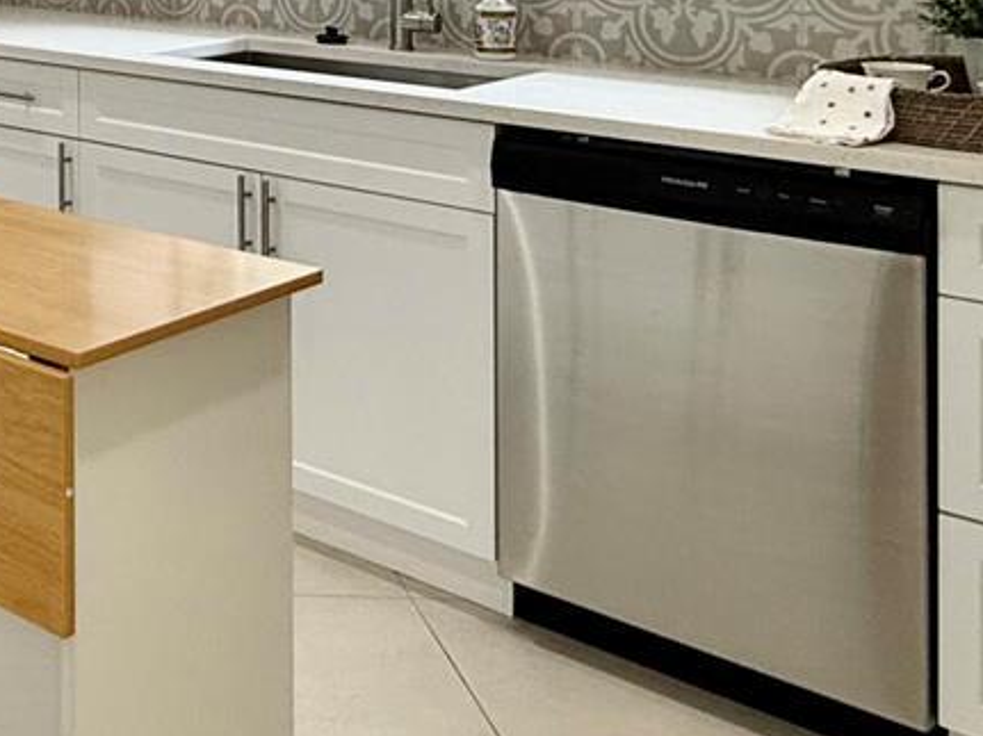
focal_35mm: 52
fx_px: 1476
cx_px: -178
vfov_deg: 25.5
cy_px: -114
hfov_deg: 31.3
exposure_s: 1/120
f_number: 2.2
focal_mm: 2.22
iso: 100
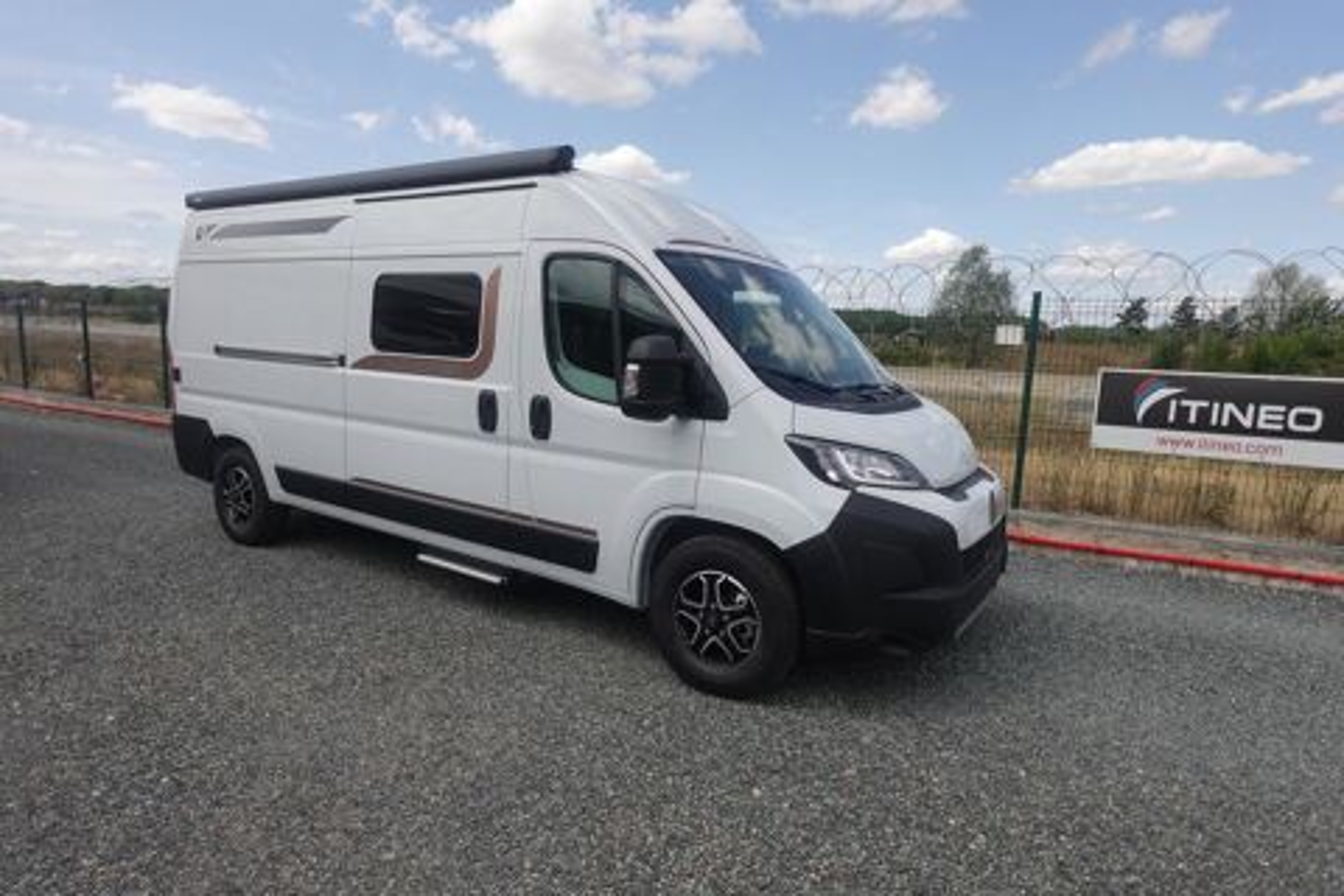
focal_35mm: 20
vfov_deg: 61.9
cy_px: 448
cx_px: 672
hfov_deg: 84.0
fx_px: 747
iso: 125
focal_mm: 7.6
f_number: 2
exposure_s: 1/3200
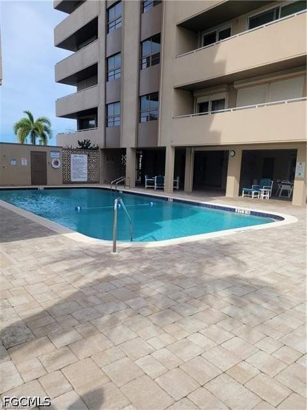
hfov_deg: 53.1
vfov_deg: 67.3
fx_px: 307
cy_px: 205
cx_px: 154
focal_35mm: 26
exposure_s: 1/1818
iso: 40
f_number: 1.8
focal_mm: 5.4
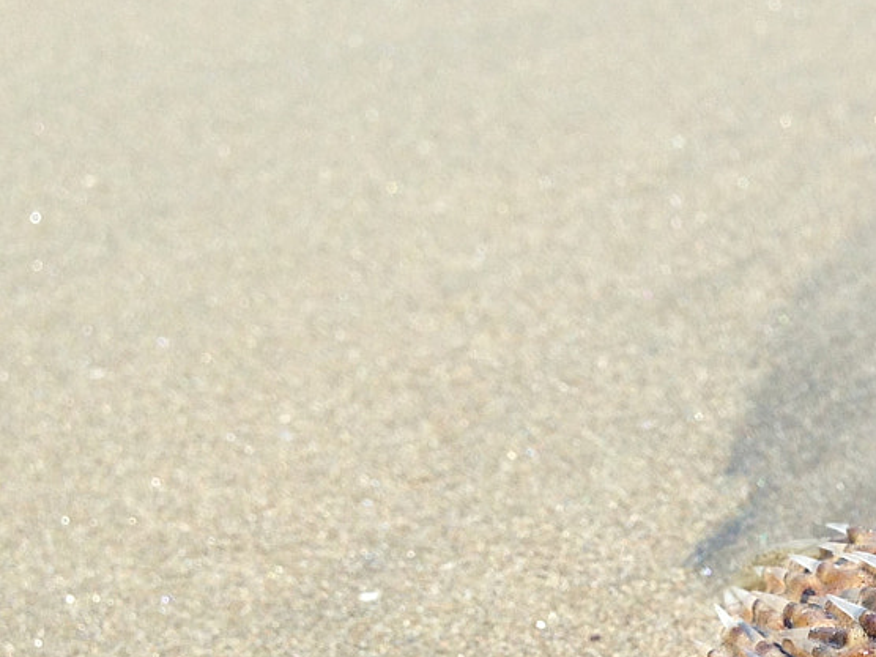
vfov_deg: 15.1
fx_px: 2404
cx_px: 1021
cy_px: 766
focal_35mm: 95
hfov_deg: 19.6
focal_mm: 4.12
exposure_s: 1/1130
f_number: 2.4
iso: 50
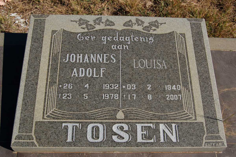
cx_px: 118
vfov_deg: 34.1
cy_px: 78
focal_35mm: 39
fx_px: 255
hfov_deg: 49.6
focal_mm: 26
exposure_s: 1/800
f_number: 6.3
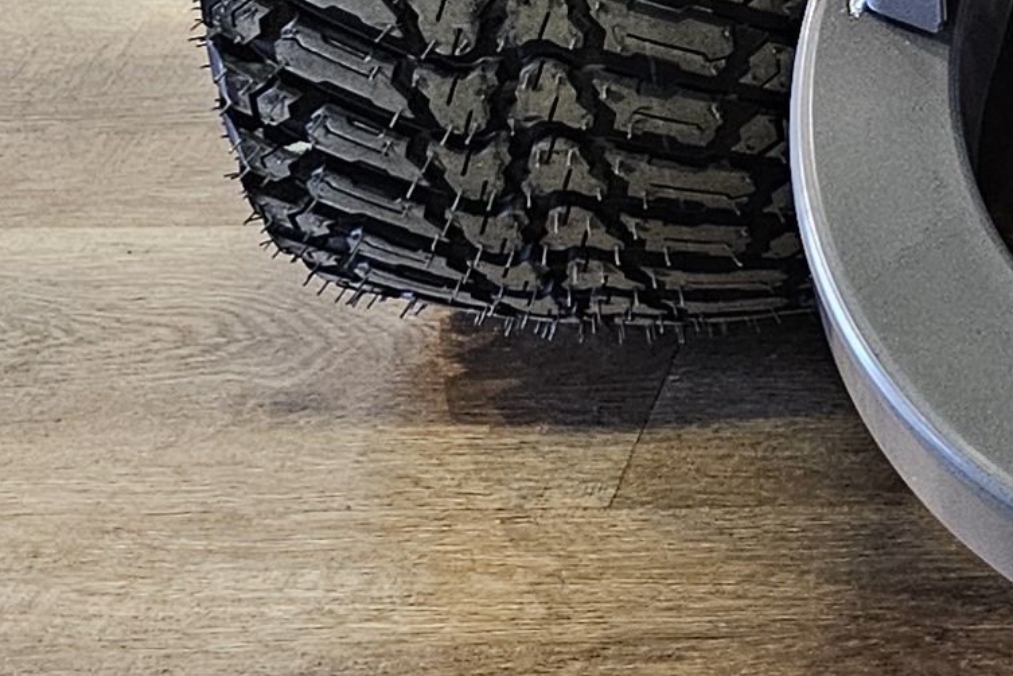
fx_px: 3573
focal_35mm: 127
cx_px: 1891
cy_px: -769
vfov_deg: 9.9
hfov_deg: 14.1
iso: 500
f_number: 1.7
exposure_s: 1/60
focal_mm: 6.3
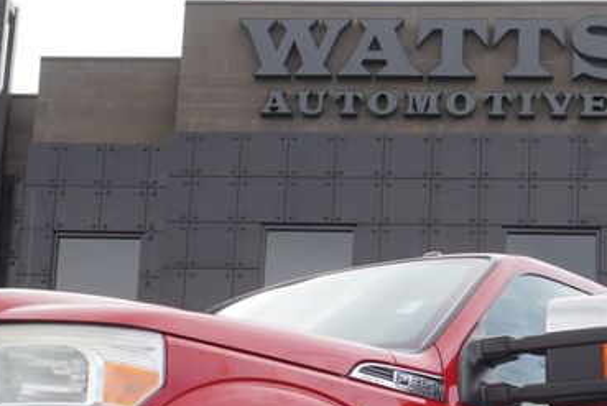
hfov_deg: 23.2
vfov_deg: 15.3
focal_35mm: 87
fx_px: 1475
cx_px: 344
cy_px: 450
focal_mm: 21
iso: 100
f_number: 6.3
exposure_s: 1/160
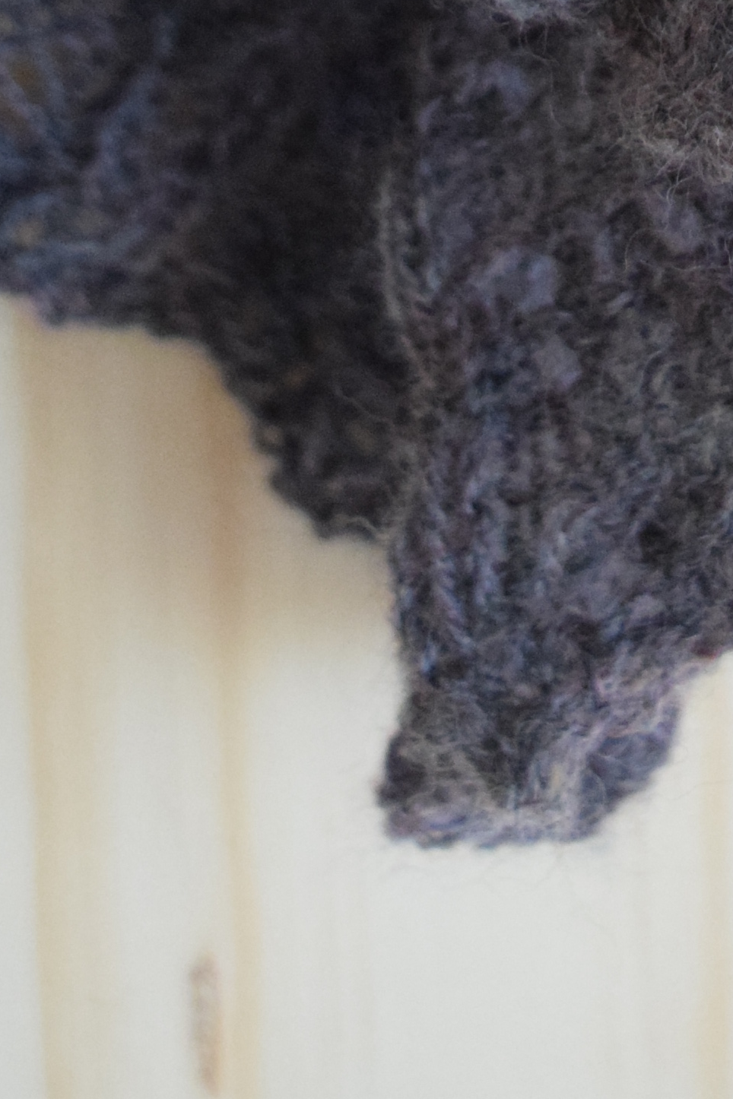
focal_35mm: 168
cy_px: -1057
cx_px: 677
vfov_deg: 11.2
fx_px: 5133
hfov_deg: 8.1
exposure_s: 1/60
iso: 2200
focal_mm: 27
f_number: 4
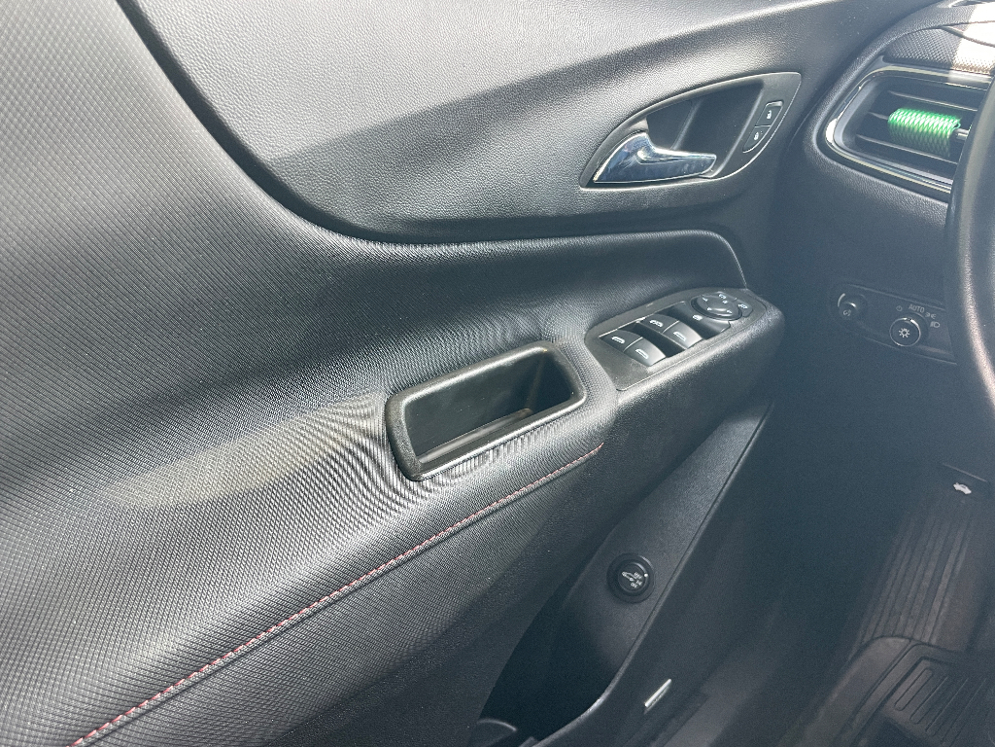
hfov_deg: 67.3
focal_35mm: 26
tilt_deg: -26.4
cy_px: 374
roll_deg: -1.3
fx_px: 747
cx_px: 498
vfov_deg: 53.1
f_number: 1.6
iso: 125
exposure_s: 1/70
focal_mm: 4.2
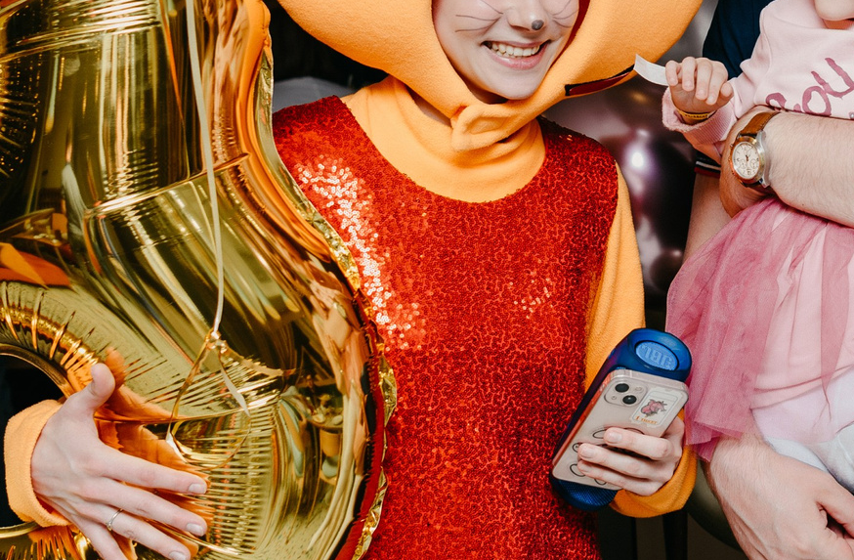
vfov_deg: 16.5
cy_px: 97
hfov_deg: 24.3
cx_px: 798
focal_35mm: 81
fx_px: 1912
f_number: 3.5
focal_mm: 27
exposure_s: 1/160
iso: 250
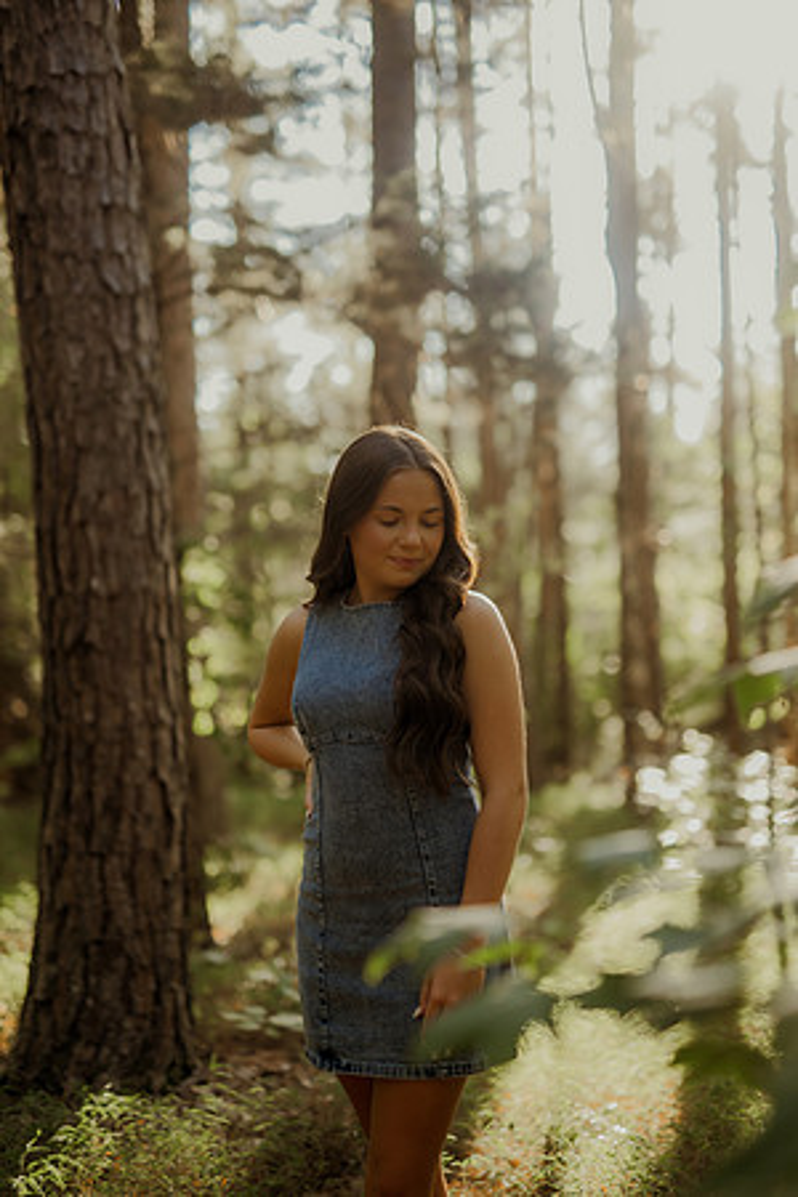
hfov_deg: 27.0
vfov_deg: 39.6
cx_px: 399
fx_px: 1662
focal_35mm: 50
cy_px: 598
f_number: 1.4
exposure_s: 1/160
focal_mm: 50
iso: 125
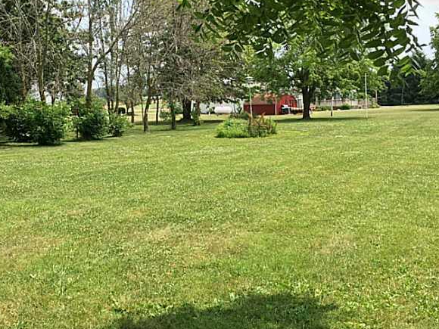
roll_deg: +1.5
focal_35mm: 40
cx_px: 188
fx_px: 507
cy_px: 159
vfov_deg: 36.0
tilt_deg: -7.6
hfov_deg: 46.7
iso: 32
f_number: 2.2
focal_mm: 4.15
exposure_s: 1/920
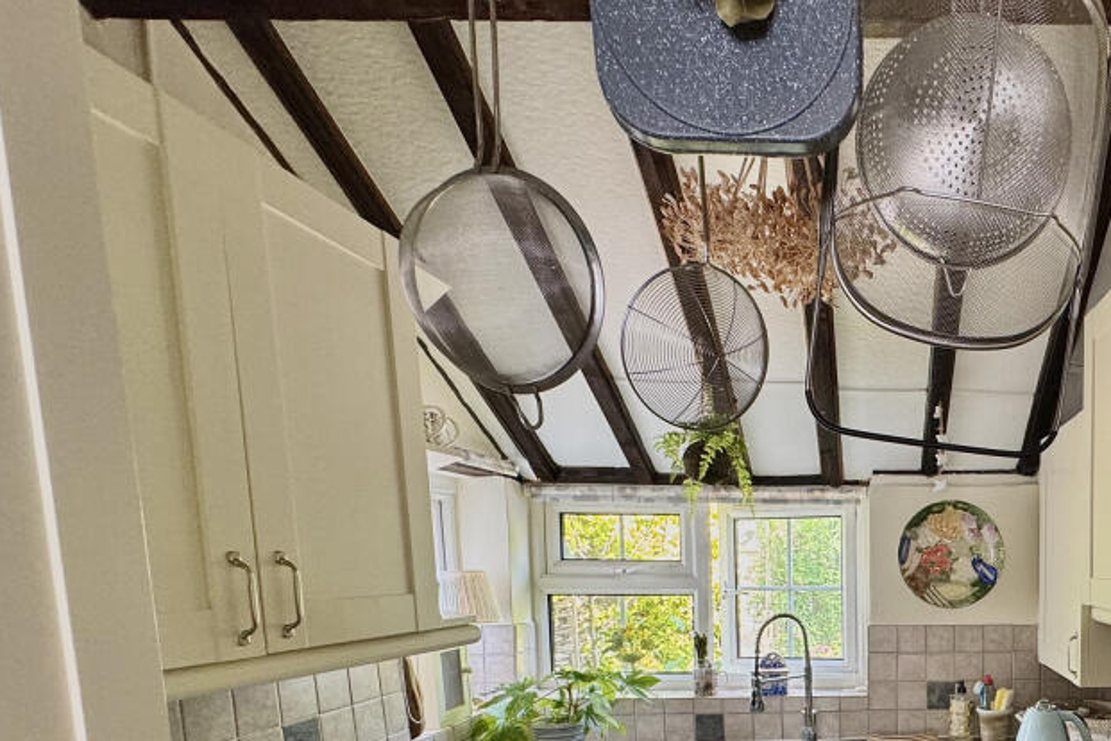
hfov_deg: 65.9
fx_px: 741
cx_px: 912
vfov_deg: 48.5
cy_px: 643
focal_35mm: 24
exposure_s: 1/99
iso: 250
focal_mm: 2.22
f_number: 2.2
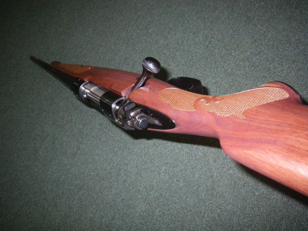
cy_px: 116
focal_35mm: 28
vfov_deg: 49.7
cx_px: 154
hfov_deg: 63.4
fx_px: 249
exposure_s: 1/50
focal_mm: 5
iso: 400
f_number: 4.2
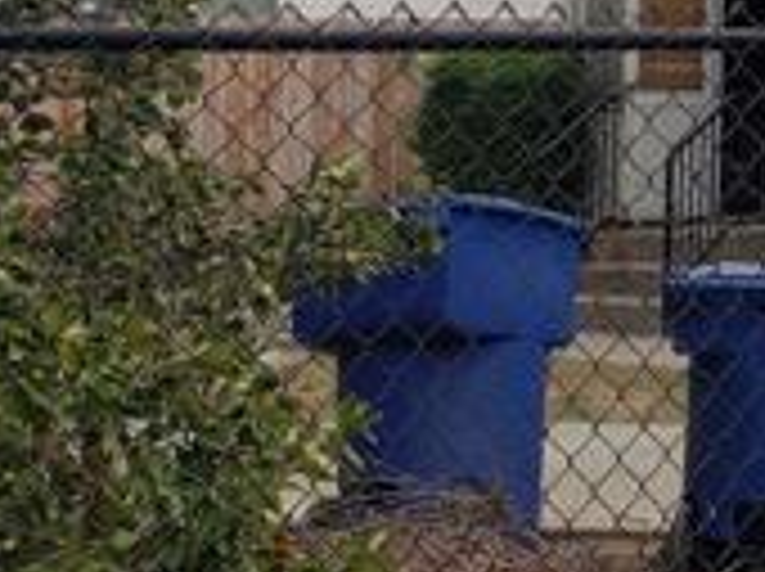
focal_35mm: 98
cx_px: 850
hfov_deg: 19.2
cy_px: -113
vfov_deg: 14.6
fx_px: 2163
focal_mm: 4.3
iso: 50
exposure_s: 1/1946
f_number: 2.4
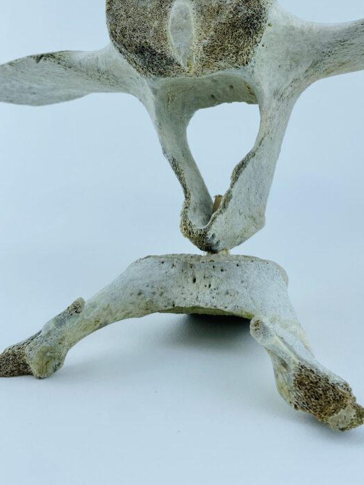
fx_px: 561
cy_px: 160
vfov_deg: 46.1
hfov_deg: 35.7
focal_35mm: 40
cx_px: 233
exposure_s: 1/833
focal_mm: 4.25
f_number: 1.8
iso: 32
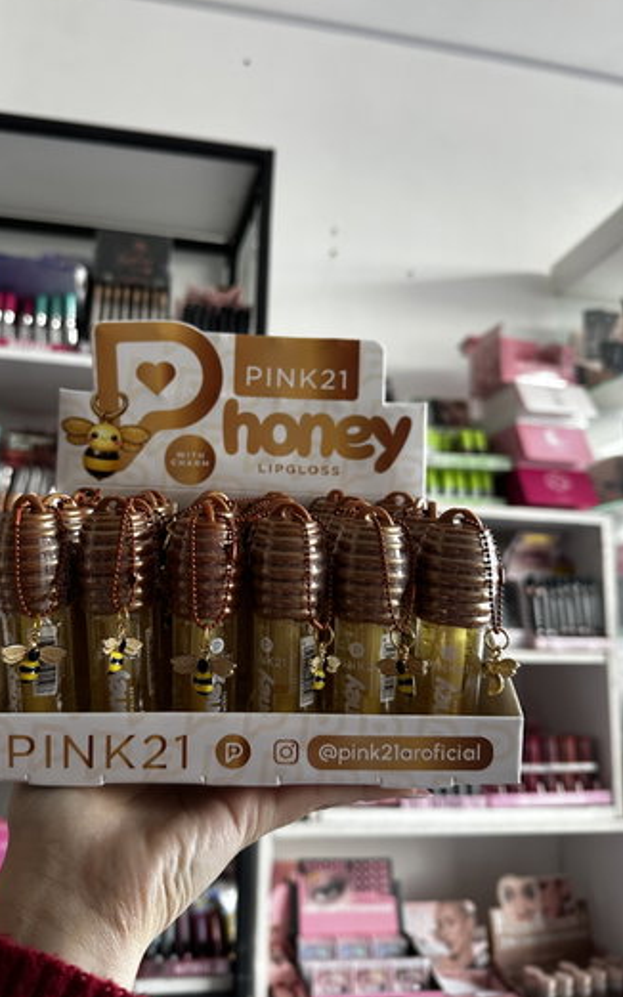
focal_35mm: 26
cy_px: 496
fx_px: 707
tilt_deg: +12.8
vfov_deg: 70.4
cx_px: 243
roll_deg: -3.1
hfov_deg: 47.2
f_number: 1.78
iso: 160
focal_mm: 6.86
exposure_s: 1/121
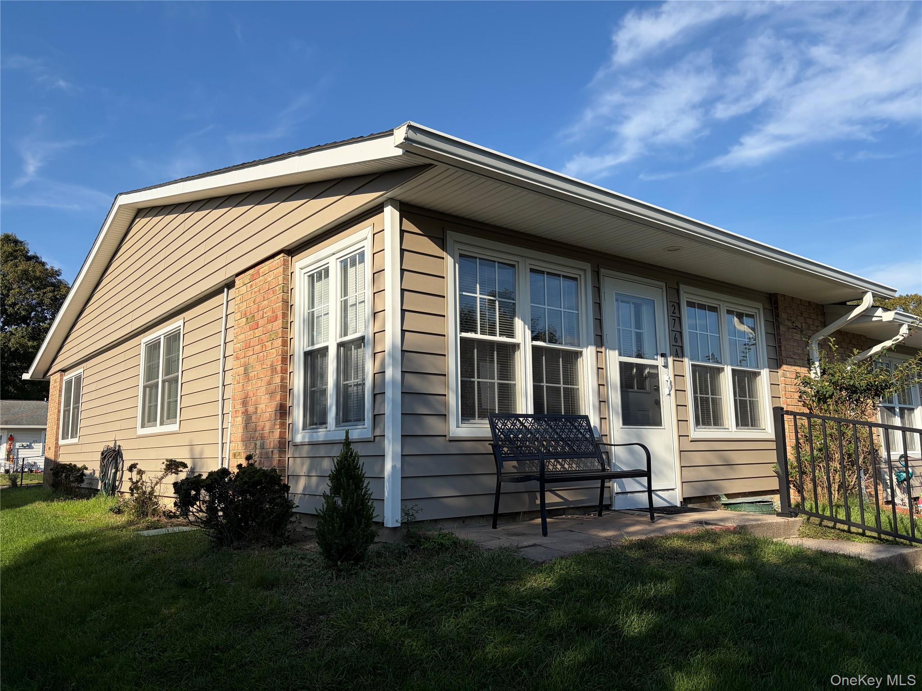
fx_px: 693
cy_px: 346
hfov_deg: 67.3
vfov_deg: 53.1
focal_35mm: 26
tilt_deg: +9.8
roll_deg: +1.6
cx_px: 461
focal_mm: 5.96
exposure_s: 1/3279
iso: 50
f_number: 1.6
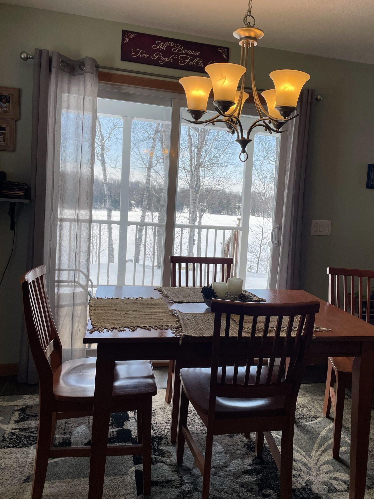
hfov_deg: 46.7
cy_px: 230
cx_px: 212
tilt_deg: -3.9
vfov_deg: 59.9
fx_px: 432
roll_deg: -2.6
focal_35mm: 30
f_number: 1.6
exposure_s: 1/947
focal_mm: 4.2
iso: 32
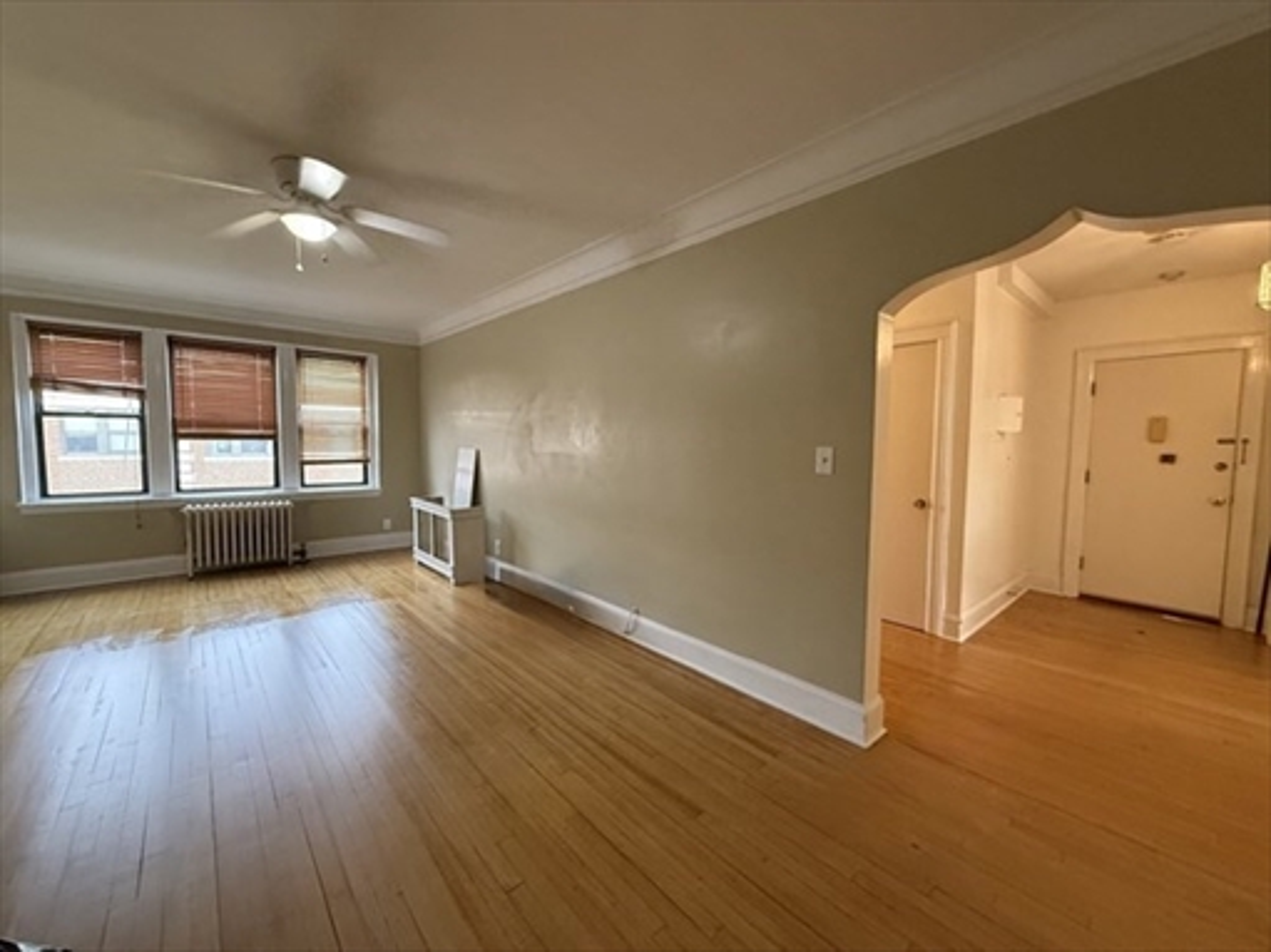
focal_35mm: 14
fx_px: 514
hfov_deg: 102.1
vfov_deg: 85.7
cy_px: 476
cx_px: 636
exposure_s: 1/120
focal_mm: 2.22
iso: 640
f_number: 2.2
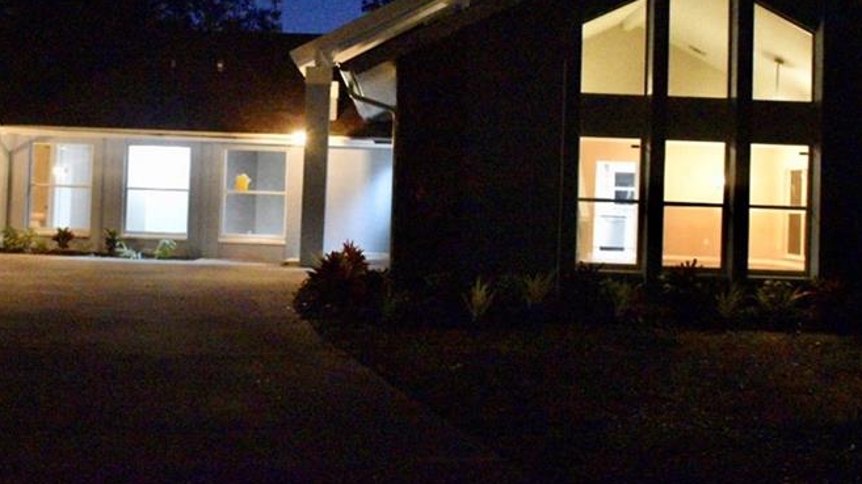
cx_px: 375
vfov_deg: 24.3
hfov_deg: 42.0
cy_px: 161
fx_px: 1120
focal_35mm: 49
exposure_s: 1/30
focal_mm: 20
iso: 12800
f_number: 3.5
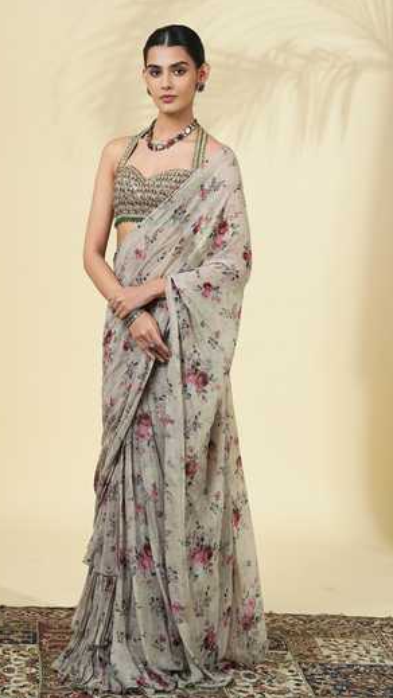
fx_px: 1334
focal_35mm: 72
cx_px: 178
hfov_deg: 16.8
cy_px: 349
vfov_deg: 29.4
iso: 500
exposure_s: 1/160
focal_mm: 68
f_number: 8
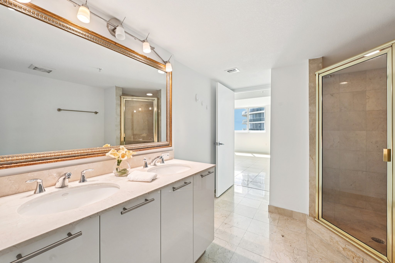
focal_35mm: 14
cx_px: 198
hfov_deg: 104.3
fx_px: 154
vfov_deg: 81.2
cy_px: 132
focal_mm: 14
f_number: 8
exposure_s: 1/13
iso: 110
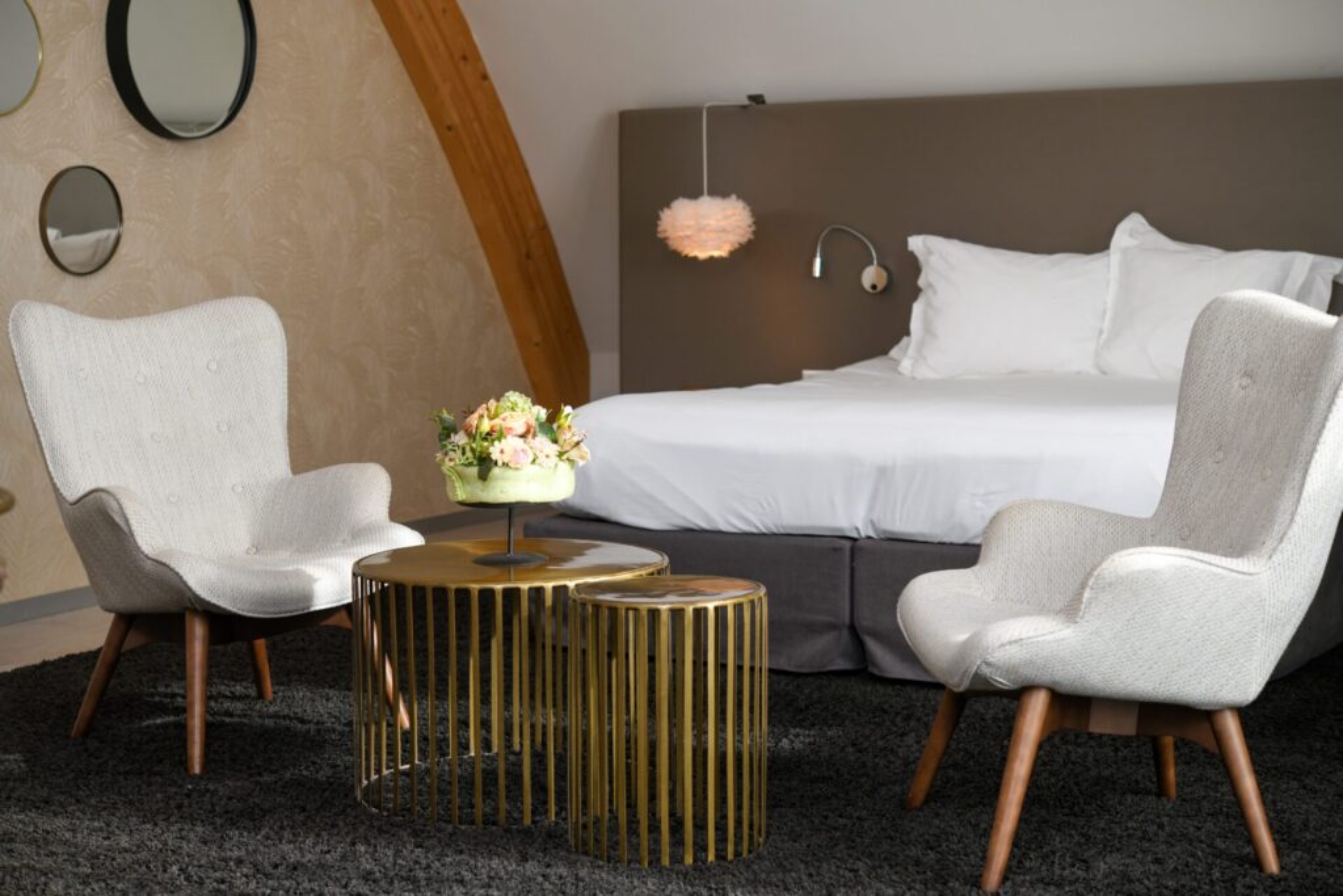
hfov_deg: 33.4
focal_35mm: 60
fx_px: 2238
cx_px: 672
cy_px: 448
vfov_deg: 22.6
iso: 250
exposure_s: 1/200
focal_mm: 60
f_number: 4.5
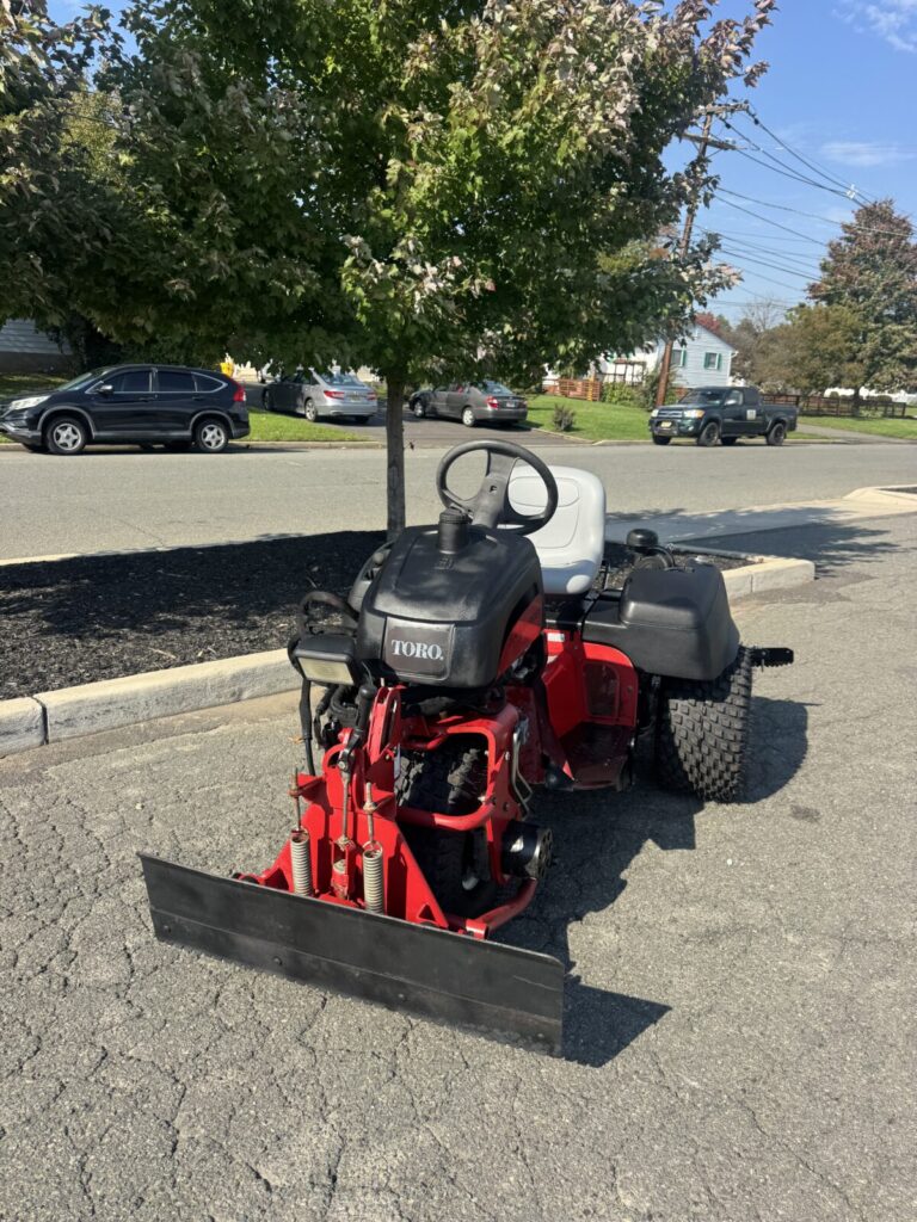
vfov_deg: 71.6
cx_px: 458
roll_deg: -2.1
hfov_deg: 56.8
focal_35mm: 24
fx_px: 848
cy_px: 611
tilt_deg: -16.1
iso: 80
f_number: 1.78
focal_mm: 6.76
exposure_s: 1/2174
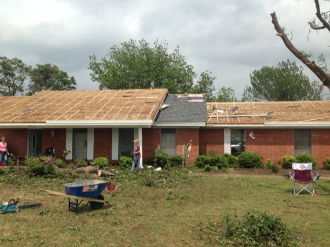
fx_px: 314
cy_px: 124
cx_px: 165
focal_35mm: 33
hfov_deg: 55.4
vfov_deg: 42.9
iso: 50
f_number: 2.4
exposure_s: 1/2088
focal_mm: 4.13
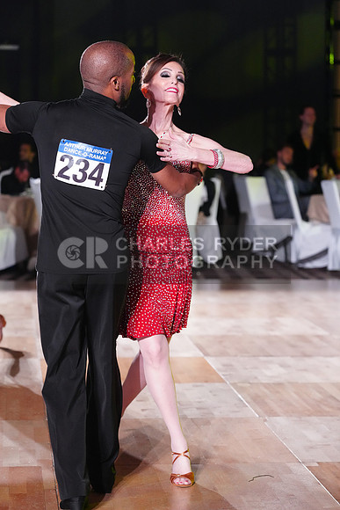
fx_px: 1345
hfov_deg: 14.4
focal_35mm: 95
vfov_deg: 21.5
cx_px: 170
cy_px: 255
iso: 5000
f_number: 4
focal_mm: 95
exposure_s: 1/400
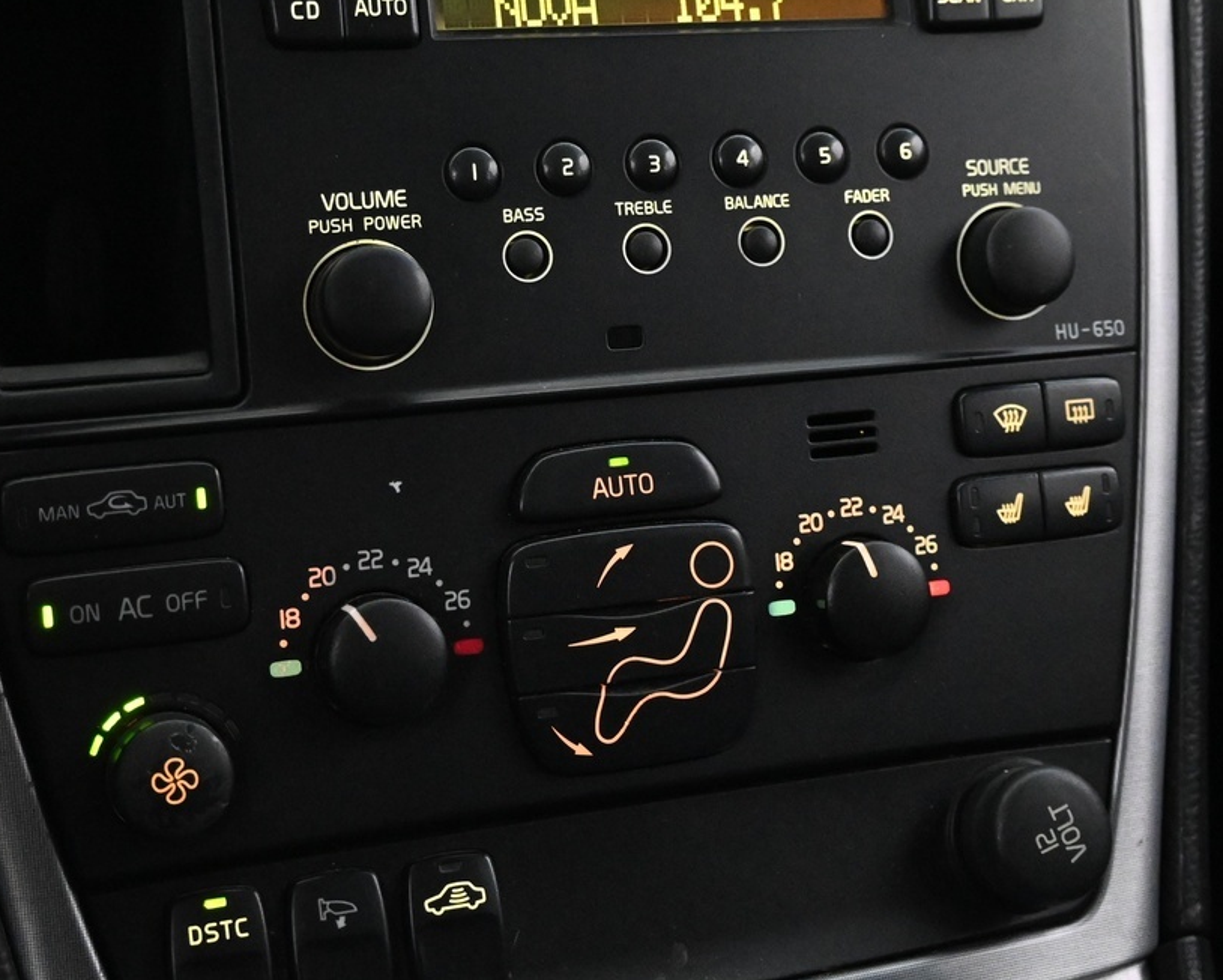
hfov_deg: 33.5
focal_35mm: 56
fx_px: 2028
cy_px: 328
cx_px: 571
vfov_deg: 27.0
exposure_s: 1/30
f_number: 3.8
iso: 5600
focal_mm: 20
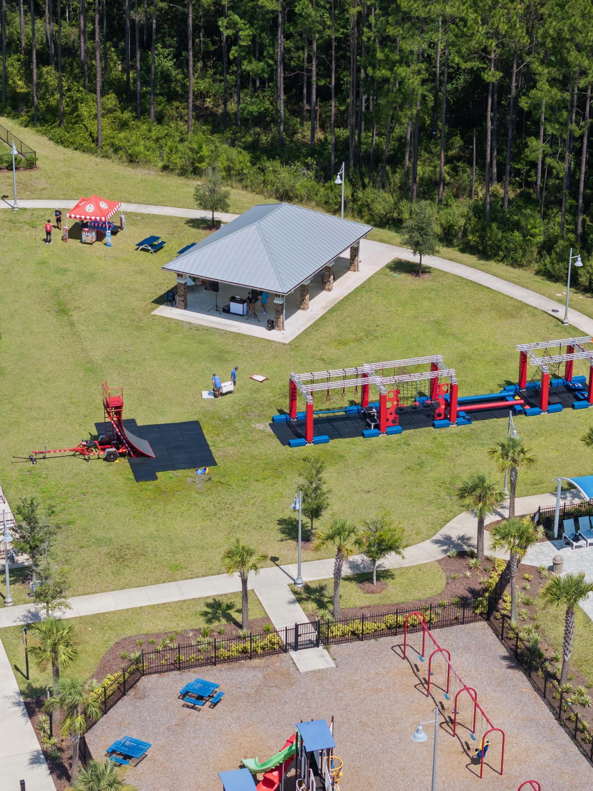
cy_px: 394
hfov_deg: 15.7
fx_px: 2147
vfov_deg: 20.9
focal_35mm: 94
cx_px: 307
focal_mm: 19.35
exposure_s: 1/640
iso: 110
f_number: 2.8
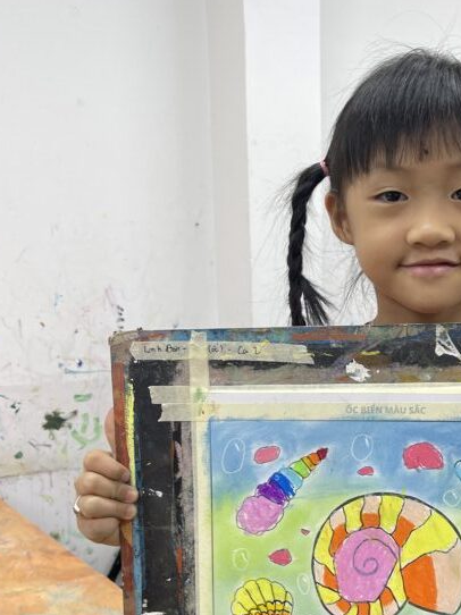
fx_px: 853
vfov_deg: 39.6
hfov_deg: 29.3
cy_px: 354
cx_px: 392
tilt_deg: -5.2
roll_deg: +1.7
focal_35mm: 48
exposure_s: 1/100
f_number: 1.6
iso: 50
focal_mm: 5.1
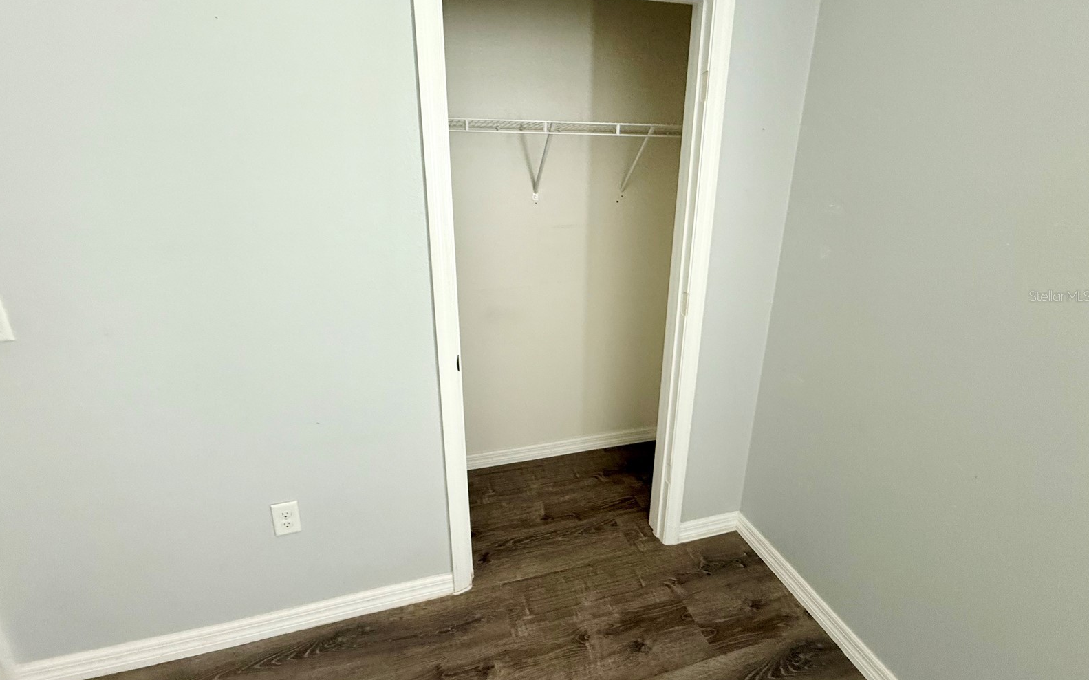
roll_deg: -0.8
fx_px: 445
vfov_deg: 74.4
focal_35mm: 15
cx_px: 543
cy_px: 296
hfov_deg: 101.5
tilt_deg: -14.0
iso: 250
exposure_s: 1/60
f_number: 2.2
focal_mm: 2.22
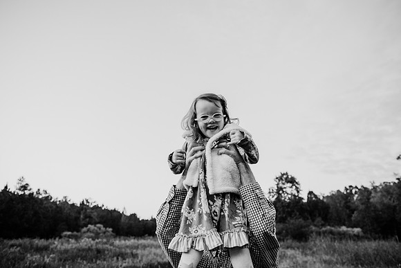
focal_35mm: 24
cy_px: 134
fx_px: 267
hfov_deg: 73.7
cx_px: 200
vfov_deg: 53.2
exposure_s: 1/250
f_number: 2.8
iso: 500
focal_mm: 24
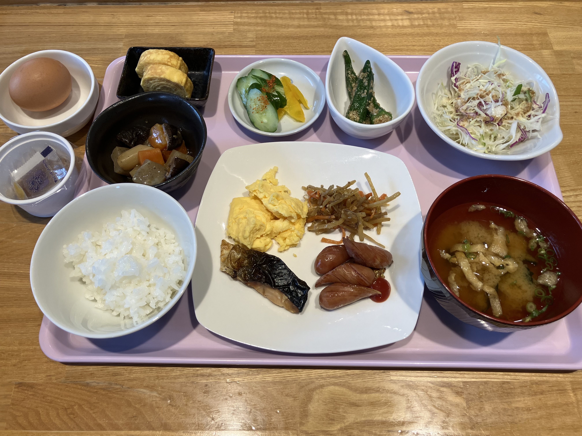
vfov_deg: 49.7
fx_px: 471
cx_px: 291
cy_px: 218
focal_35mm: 28
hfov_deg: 63.4
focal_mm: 3.99
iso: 50
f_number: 1.8
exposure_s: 1/111
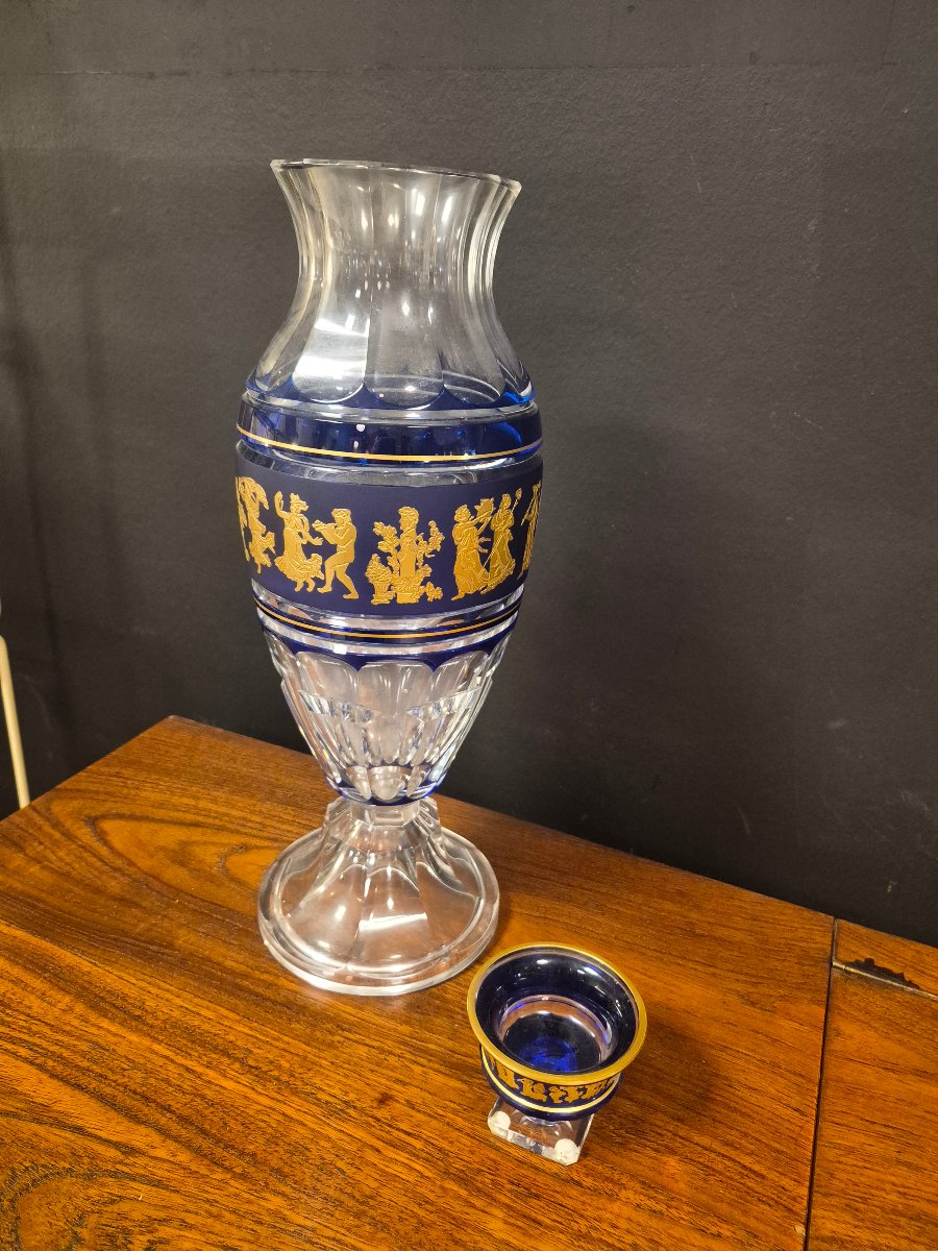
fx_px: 831
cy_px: 626
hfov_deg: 58.9
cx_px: 469
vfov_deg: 73.9
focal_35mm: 23
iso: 1600
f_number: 1.8
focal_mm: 5.4
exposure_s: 1/100
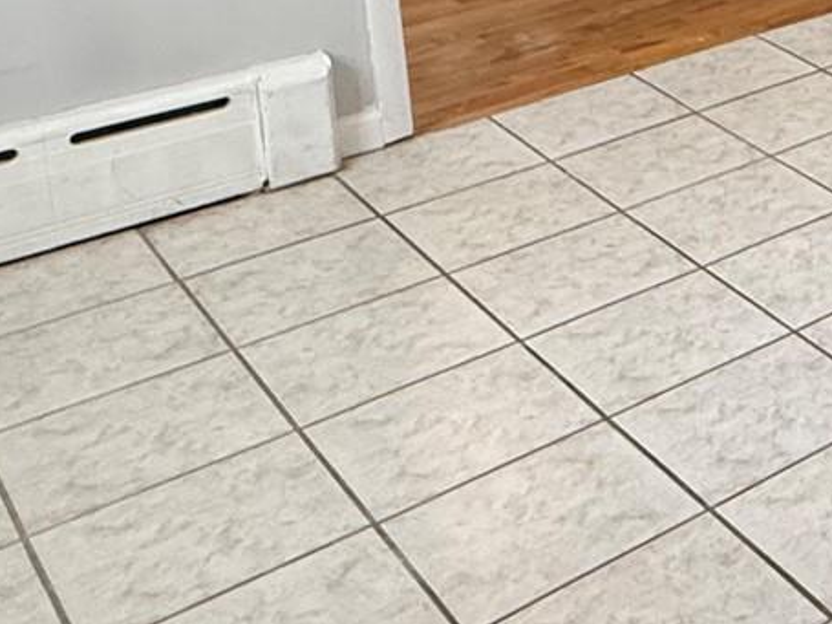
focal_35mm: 63
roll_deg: -1.6
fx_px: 1514
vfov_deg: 20.6
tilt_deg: -10.4
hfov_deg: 22.6
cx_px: 1368
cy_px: -253
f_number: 2.2
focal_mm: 2.22
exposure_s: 1/120
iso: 200
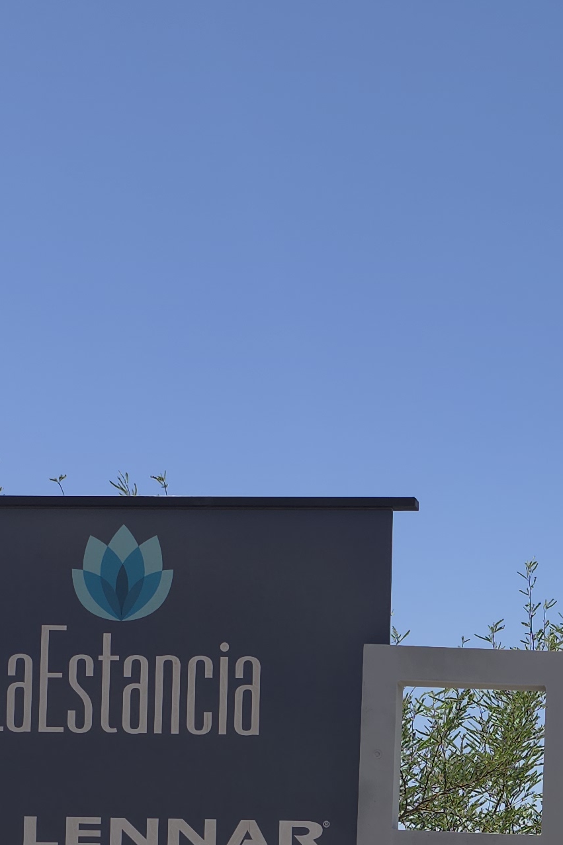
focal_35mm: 75
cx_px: 666
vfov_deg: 24.7
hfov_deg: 17.4
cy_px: 980
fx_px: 1759
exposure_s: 1/552
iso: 12
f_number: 1.7
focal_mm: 6.3
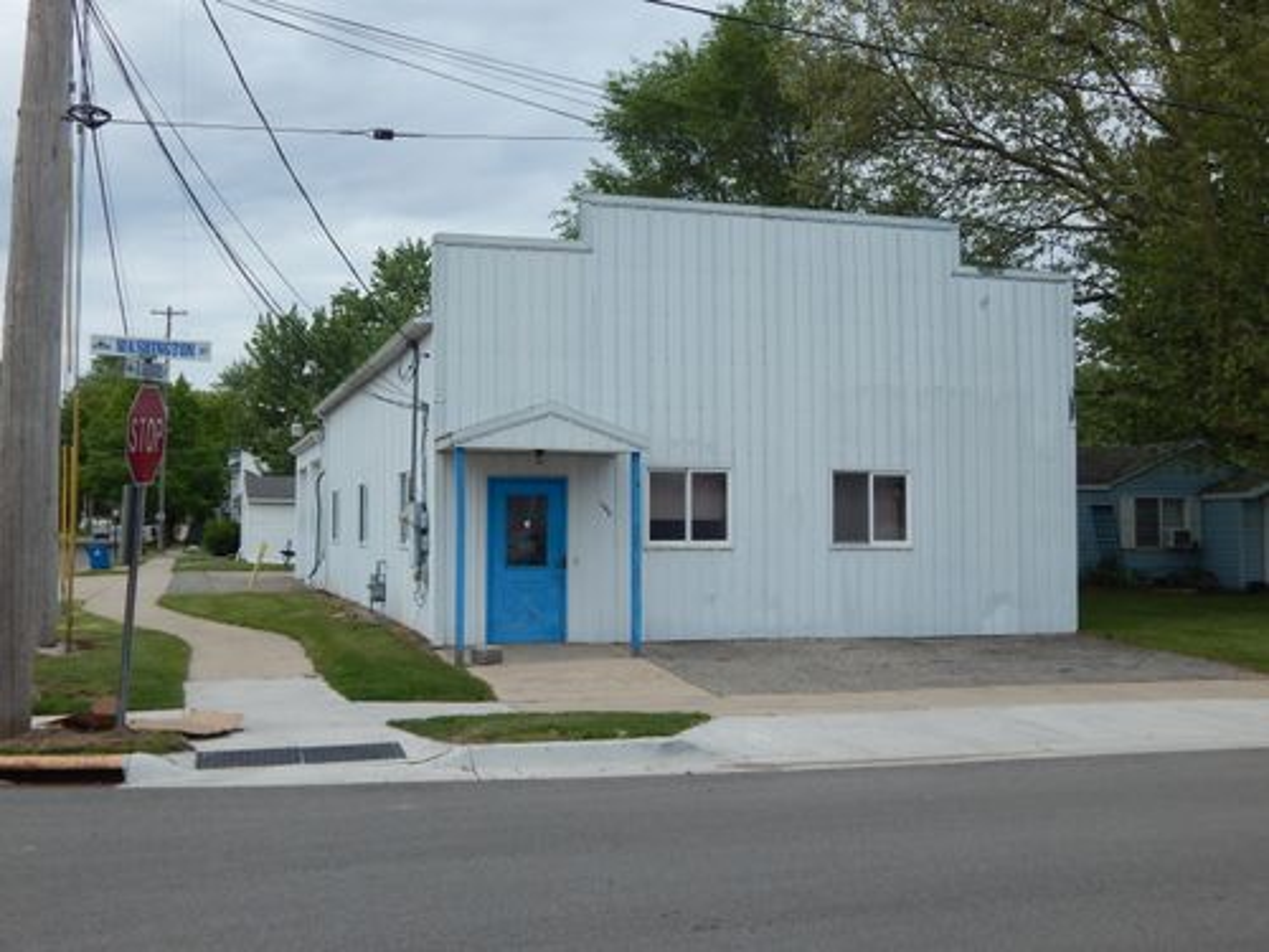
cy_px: 476
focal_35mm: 38
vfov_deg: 37.7
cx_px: 634
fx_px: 1393
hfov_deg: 49.0
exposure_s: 1/400
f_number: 6.9
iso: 125
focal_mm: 6.8
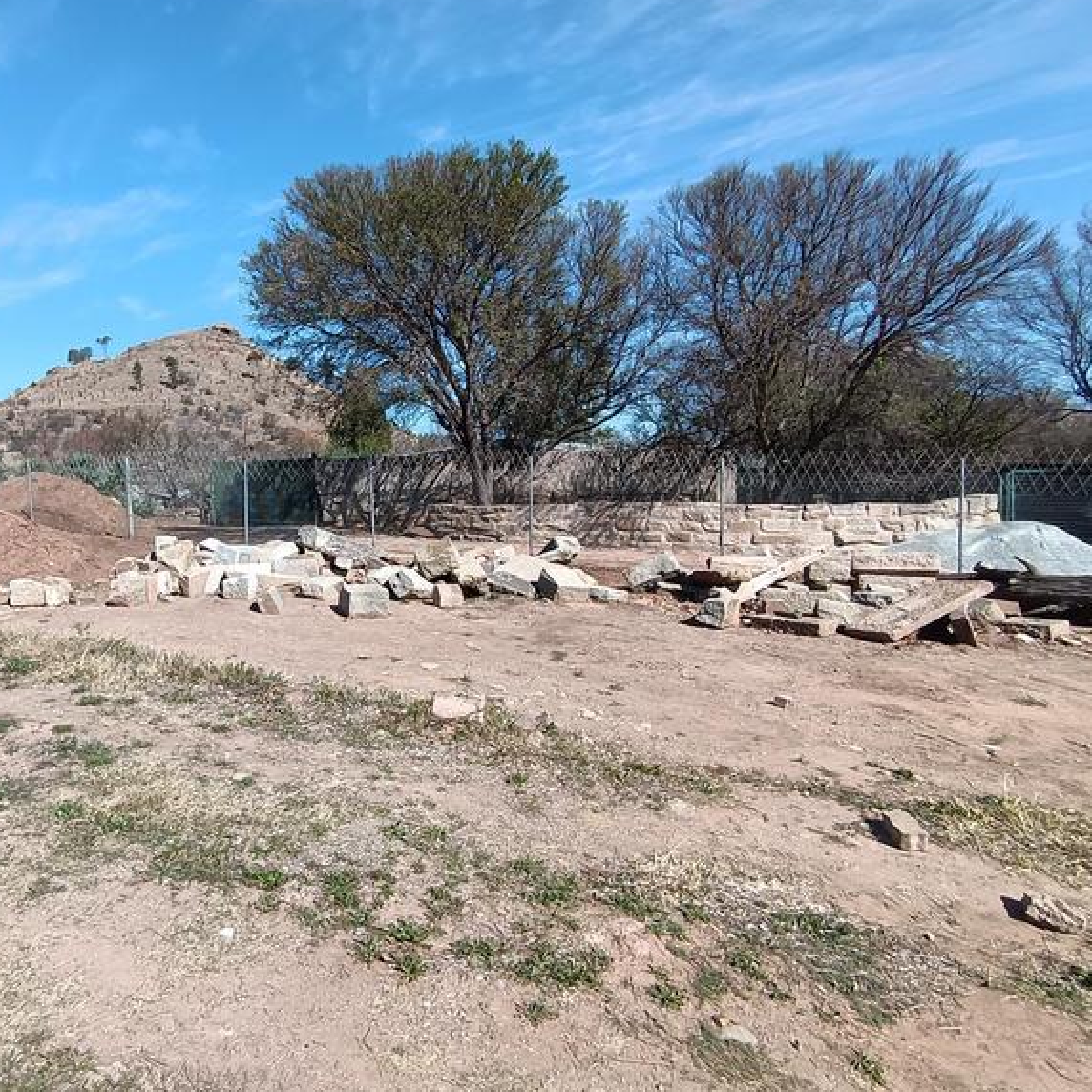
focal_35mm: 21
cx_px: 374
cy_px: 544
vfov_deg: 72.1
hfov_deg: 70.3
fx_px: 749
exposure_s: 1/822
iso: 102
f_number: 2.2
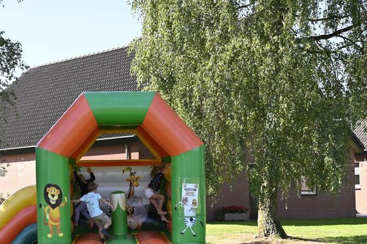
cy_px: 171
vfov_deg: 15.6
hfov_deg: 23.2
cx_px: 105
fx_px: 886
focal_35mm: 87
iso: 200
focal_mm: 58
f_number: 5
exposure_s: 1/400
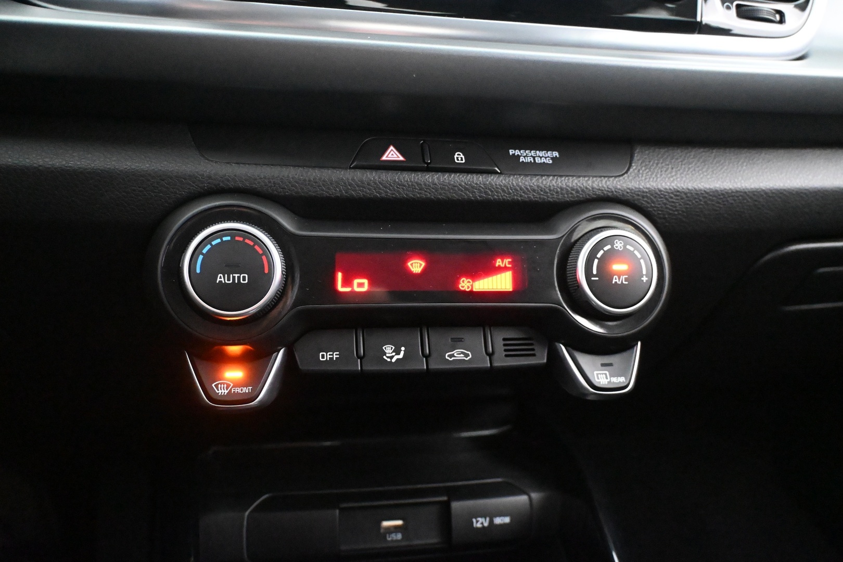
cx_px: 422
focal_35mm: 30
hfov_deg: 61.9
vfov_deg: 43.6
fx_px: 702
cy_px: 281
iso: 12800
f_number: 3.8
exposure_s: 1/30
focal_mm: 20
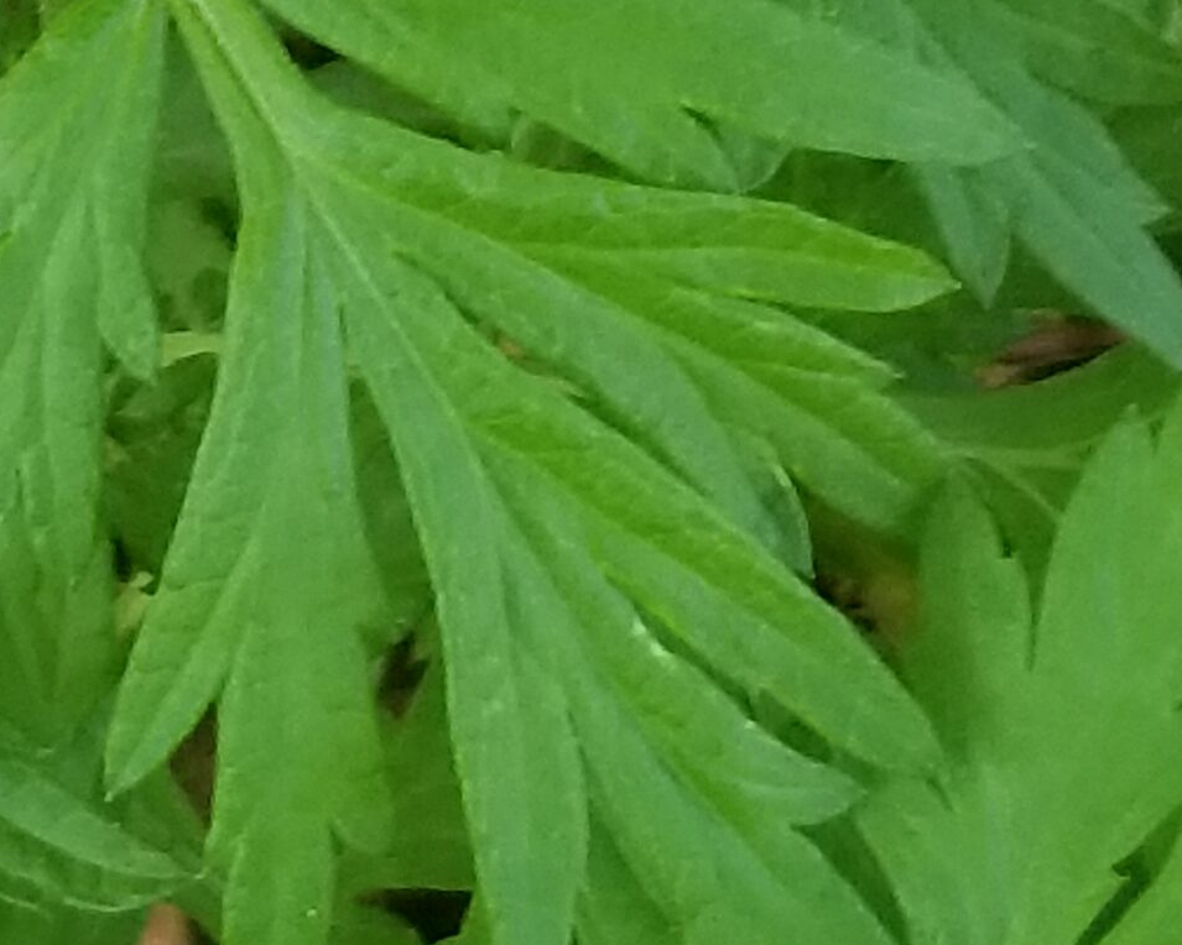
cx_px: 189
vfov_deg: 20.6
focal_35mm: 68
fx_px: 2379
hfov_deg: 27.2
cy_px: -267
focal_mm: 4.25
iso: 50
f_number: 1.7
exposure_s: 1/77
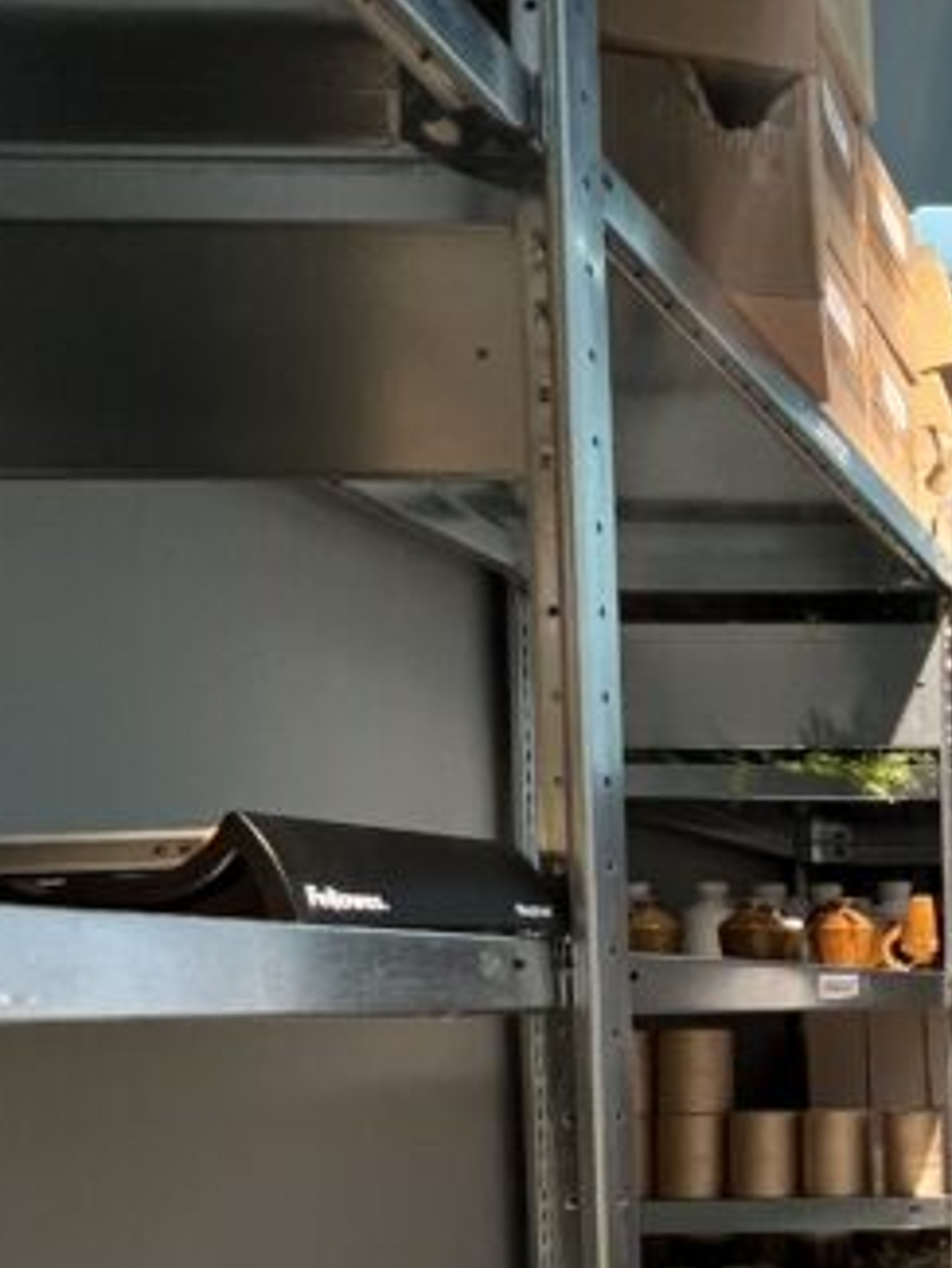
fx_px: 1502
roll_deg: +1.9
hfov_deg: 26.3
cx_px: 1408
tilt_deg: -2.0
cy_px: 1057
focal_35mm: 41
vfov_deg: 43.1
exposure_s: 1/50
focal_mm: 1.57
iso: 125
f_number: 1.8
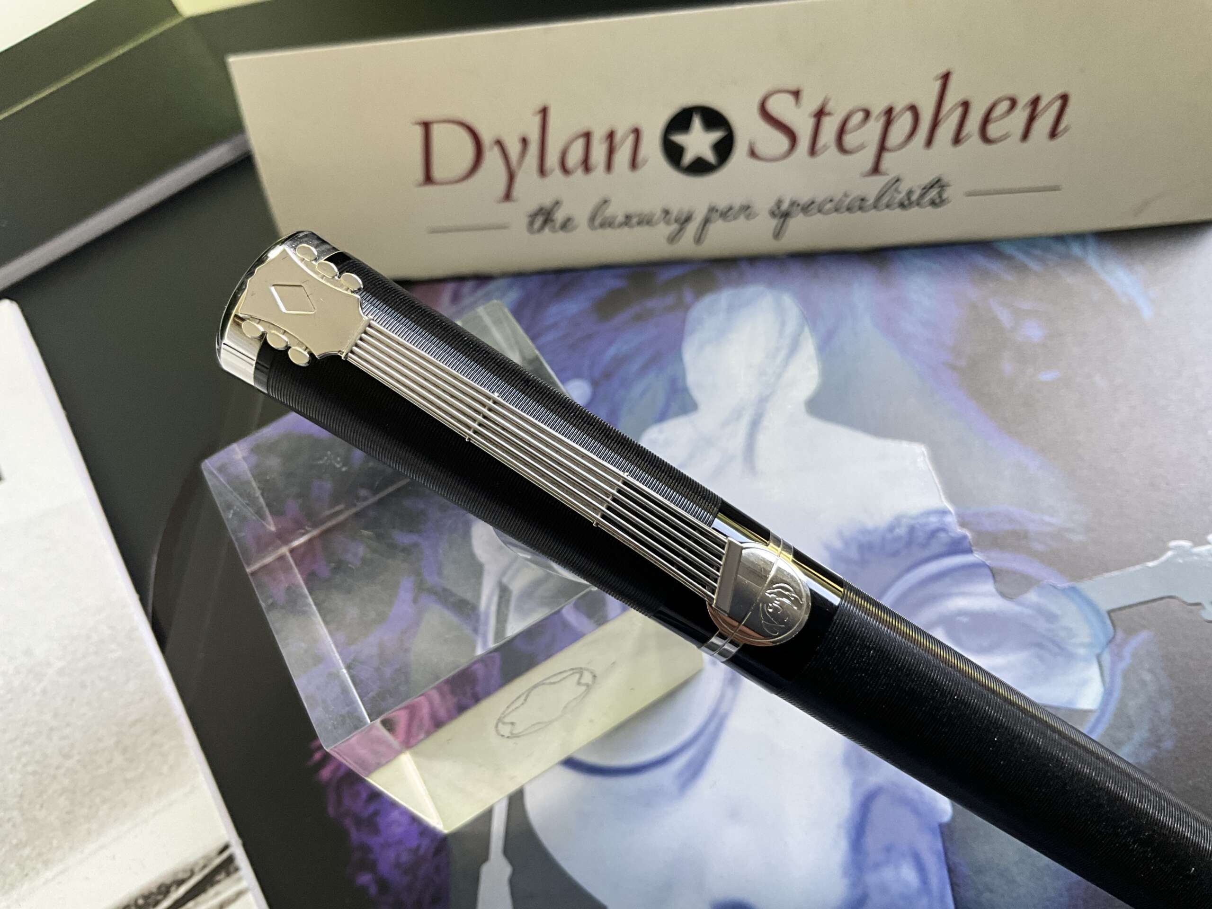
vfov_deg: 48.2
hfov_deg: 61.7
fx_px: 1015
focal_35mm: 29
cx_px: 606
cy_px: 454
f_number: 1.8
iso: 64
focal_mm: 3
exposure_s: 1/105
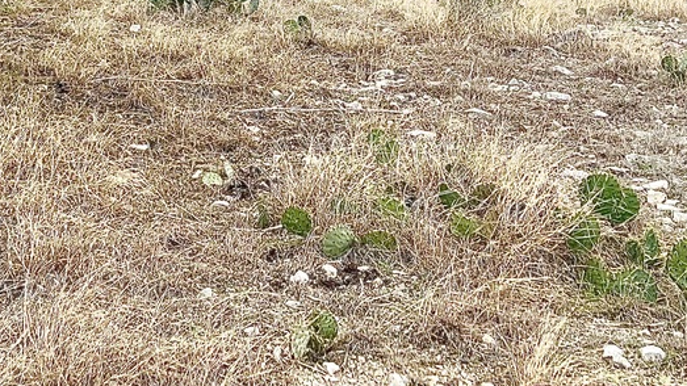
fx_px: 1421
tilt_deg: -1.8
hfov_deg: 26.8
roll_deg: -0.7
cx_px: 175
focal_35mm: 78
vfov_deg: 14.9
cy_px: -87
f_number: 1.5
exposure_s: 1/1779
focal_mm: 5.7
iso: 50
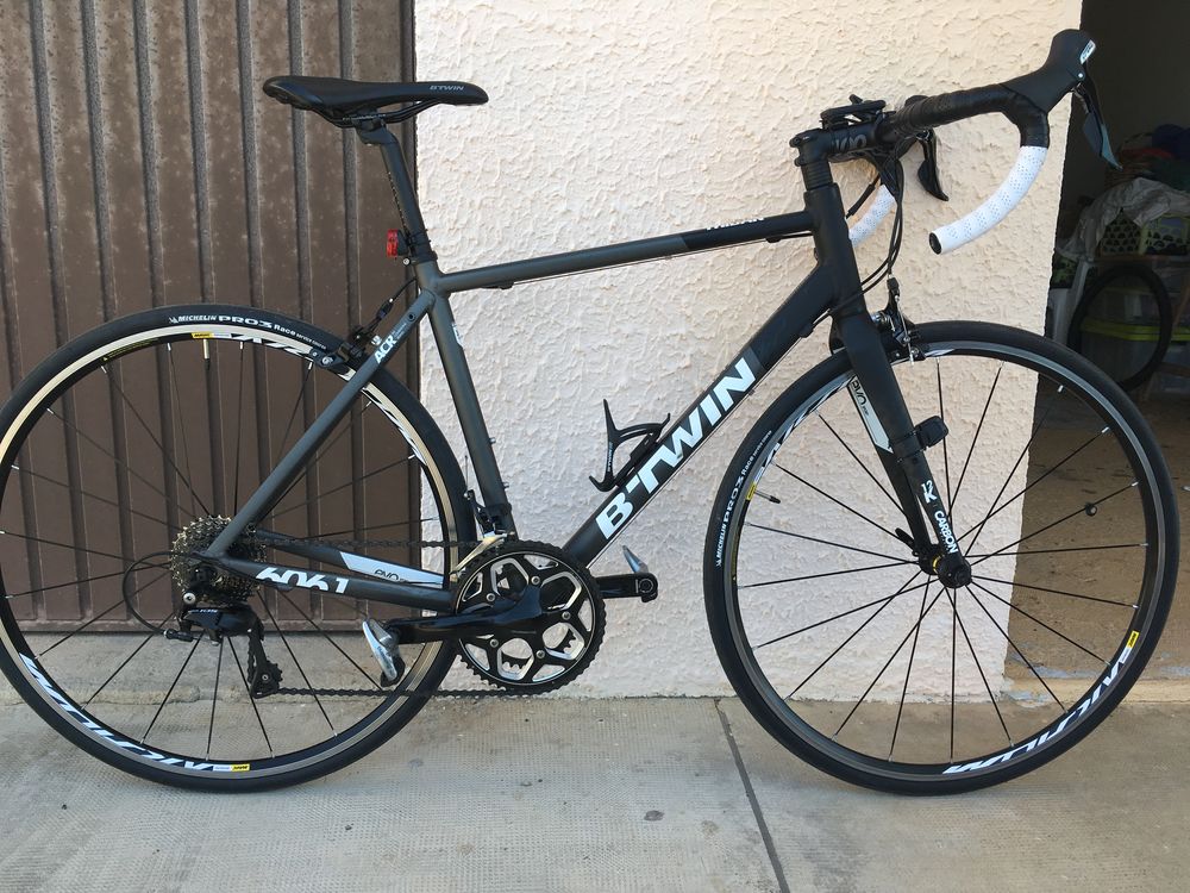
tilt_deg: -10.7
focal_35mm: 29
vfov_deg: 48.2
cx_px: 595
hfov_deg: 61.7
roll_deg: -1.1
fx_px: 997
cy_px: 446
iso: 25
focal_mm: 4.15
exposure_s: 1/342
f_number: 2.2
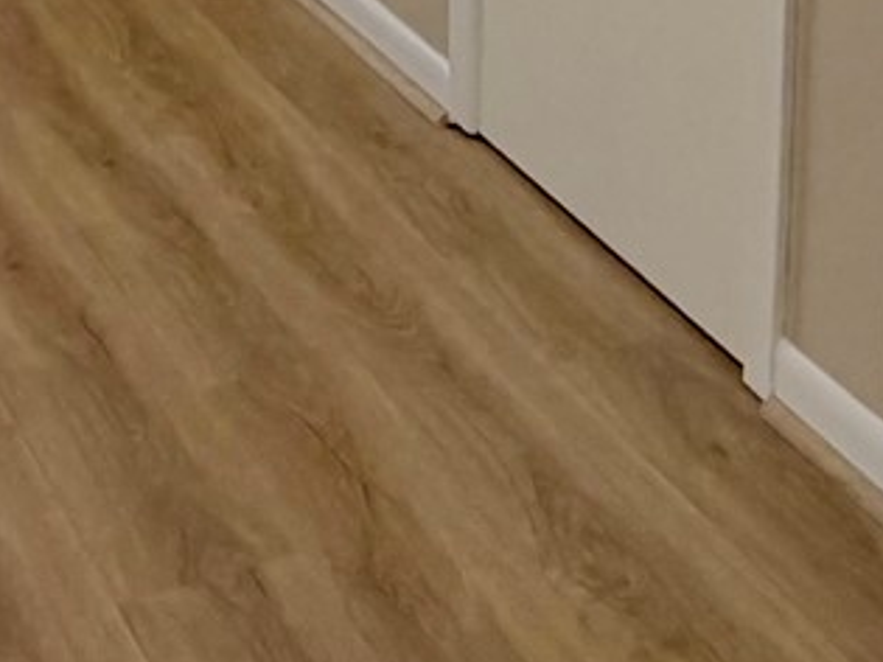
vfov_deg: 14.3
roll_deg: -0.1
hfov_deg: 21.5
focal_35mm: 91
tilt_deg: -9.5
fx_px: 2320
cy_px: -525
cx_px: 420
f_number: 2.2
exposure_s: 1/60
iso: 250
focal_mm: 2.22
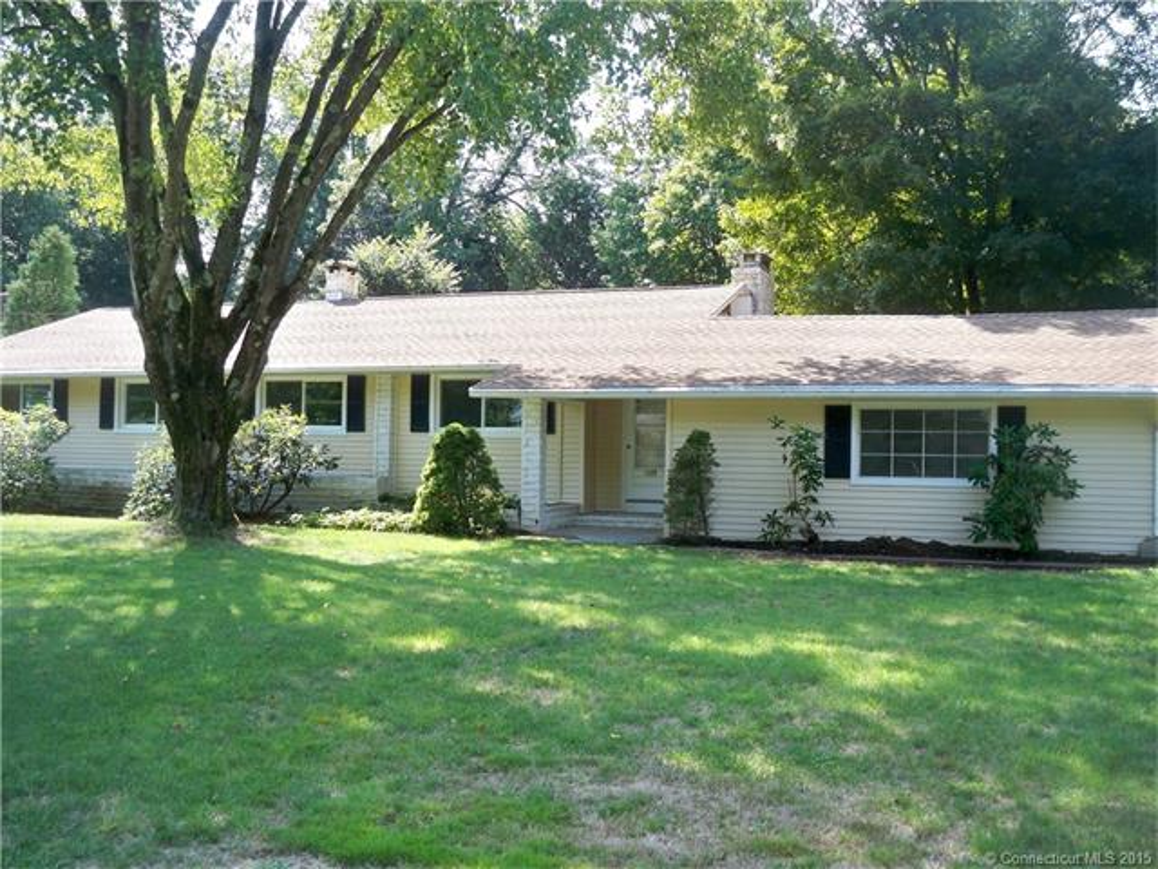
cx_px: 579
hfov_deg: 52.6
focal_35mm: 35
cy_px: 434
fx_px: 1171
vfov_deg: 40.7
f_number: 3.1
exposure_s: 1/125
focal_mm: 6.3
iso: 64
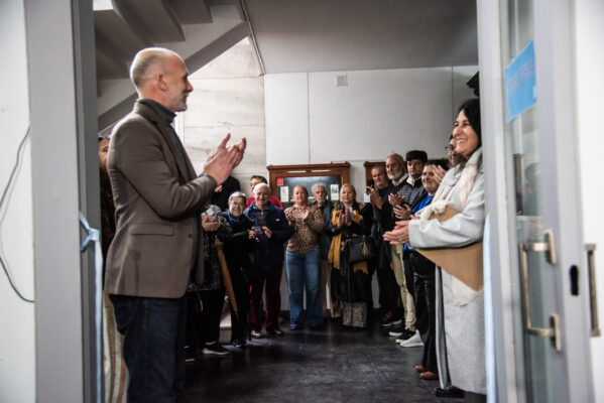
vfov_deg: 35.1
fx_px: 638
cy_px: 202
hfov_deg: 50.7
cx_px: 302
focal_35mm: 38
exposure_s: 1/250
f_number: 4
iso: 1600
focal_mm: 38
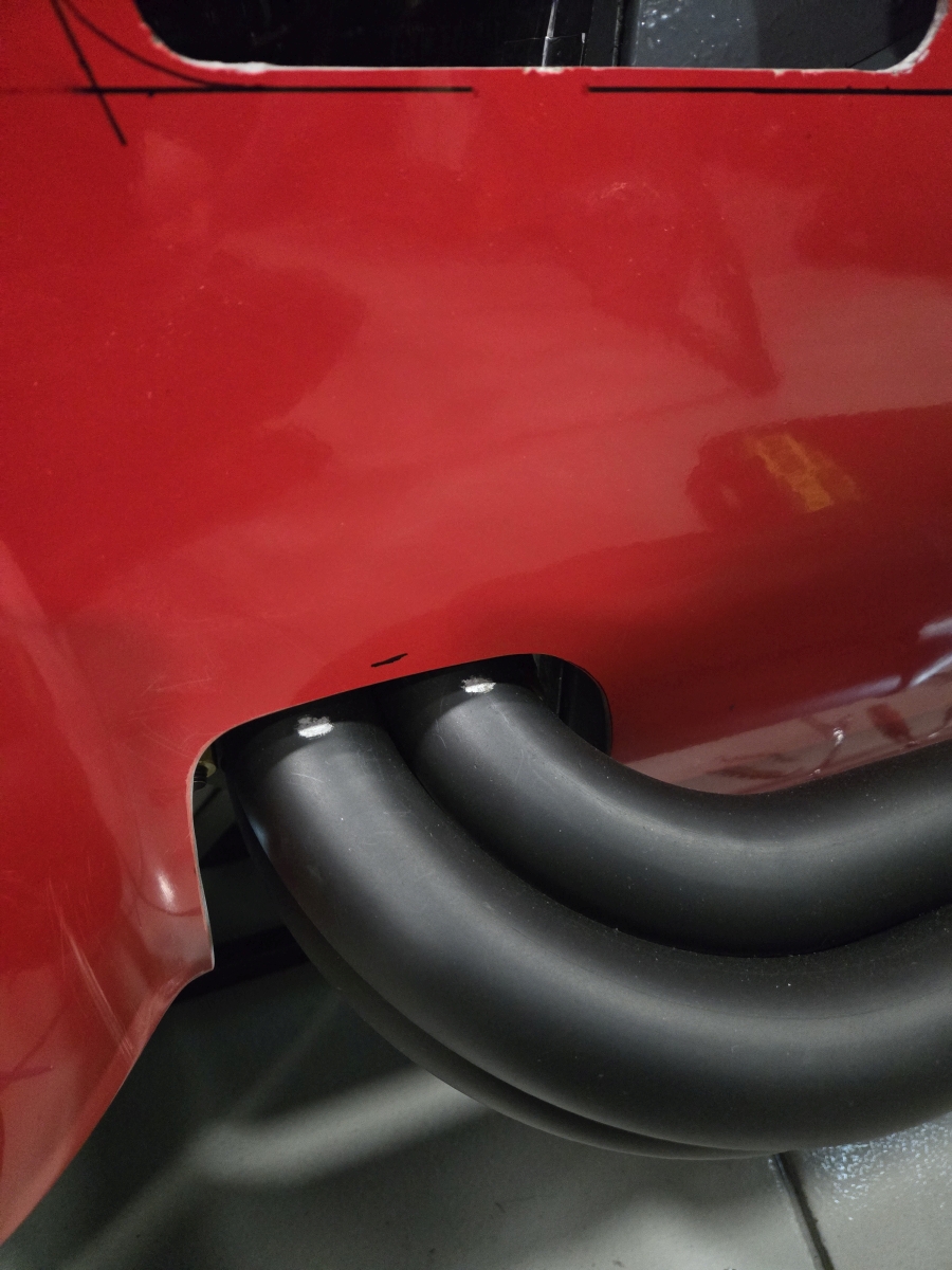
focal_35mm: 23
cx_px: 476
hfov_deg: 58.9
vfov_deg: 73.9
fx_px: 843
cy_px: 635
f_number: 1.8
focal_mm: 5.4
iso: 2000
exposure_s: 1/60
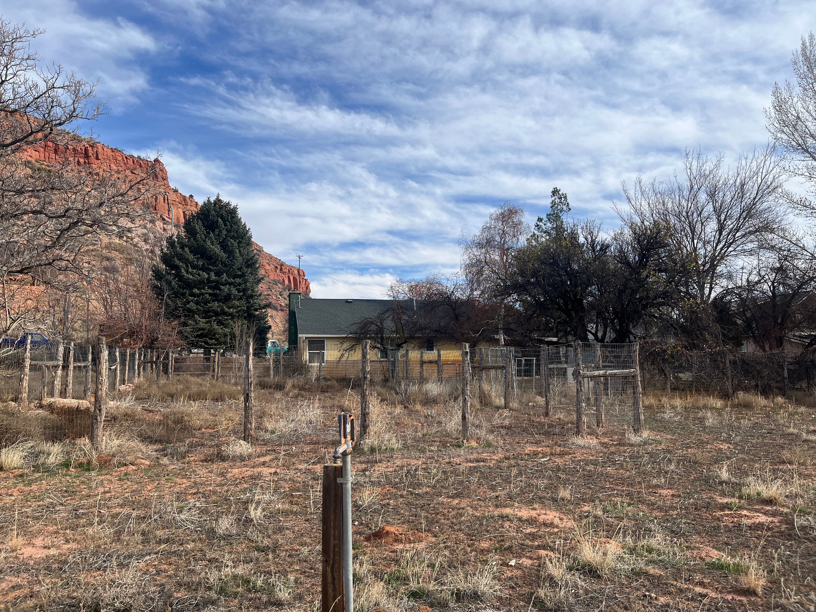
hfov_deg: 67.3
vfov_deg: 53.1
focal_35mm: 26
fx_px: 613
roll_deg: +0.4
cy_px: 306
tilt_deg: +4.6
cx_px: 408
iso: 50
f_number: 1.6
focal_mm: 5.1
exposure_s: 1/3413
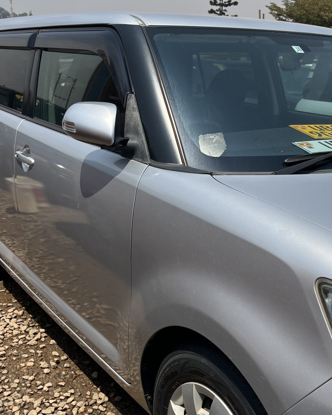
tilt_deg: -11.3
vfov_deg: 42.0
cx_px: 218
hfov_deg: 33.9
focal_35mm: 44
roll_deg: -1.0
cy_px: 194
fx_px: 541
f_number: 1.6
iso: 50
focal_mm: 5.1
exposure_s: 1/4149
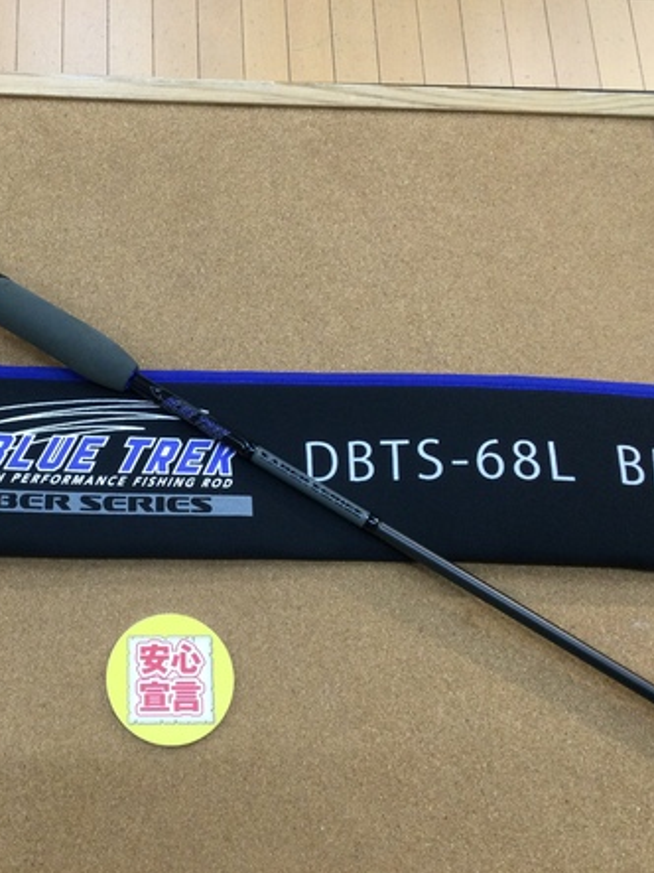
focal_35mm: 42
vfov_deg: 44.8
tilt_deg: -71.4
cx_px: 150
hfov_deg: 33.5
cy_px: 439
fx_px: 1059
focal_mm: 3.3
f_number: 2.4
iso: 40
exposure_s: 1/30
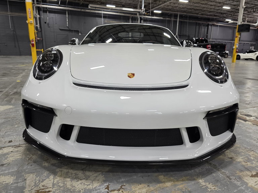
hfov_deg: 73.9
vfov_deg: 58.9
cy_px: 96
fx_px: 171
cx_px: 129
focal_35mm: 23
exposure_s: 1/120
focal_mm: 6.3
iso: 200
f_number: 1.7
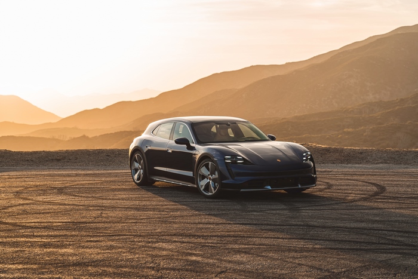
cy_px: 140
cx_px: 209
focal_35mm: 77
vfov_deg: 17.7
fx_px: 894
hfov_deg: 26.3
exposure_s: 1/160
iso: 50
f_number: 4
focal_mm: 77
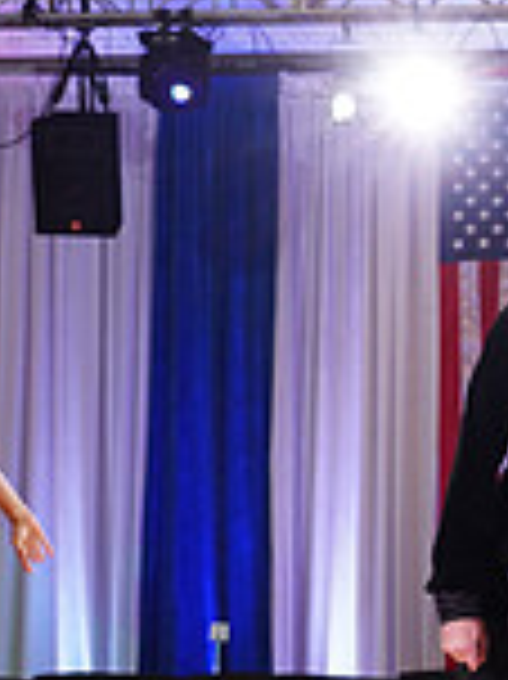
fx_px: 2900
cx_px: 1178
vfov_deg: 13.3
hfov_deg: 9.1
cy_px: 444
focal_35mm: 148
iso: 1600
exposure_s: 1/160
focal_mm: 40
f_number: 5
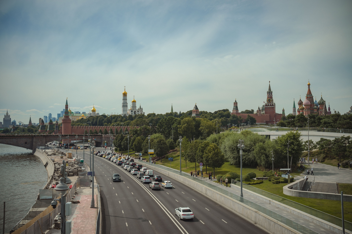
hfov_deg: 54.4
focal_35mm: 35
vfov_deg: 37.9
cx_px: 176
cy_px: 117
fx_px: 342
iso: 100
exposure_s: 1/2500
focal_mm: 35
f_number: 2
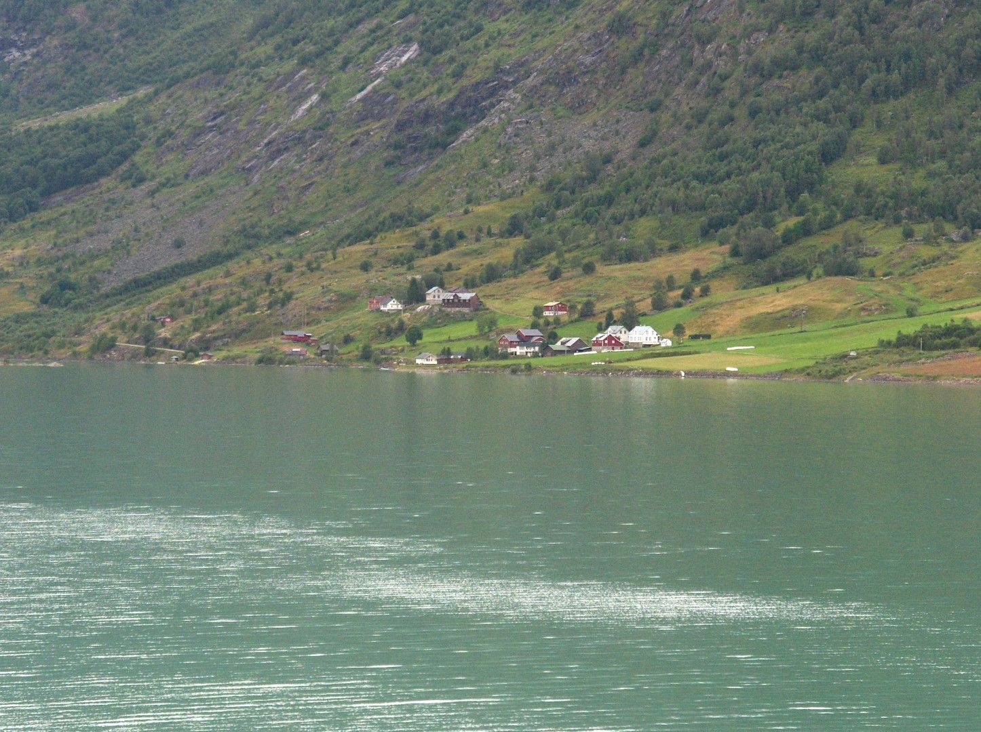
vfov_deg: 12.6
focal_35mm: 117
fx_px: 3311
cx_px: 490
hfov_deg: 16.9
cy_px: 366
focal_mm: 24.2
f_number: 4.5
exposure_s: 1/246
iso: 200
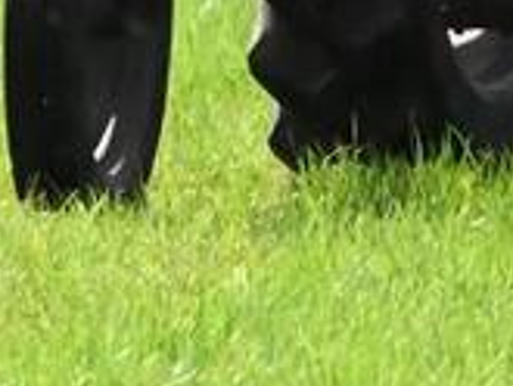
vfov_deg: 0.9
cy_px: -450
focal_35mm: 1615
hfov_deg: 1.2
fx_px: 23951
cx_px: 445
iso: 32000
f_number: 20
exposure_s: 1/8000
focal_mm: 280
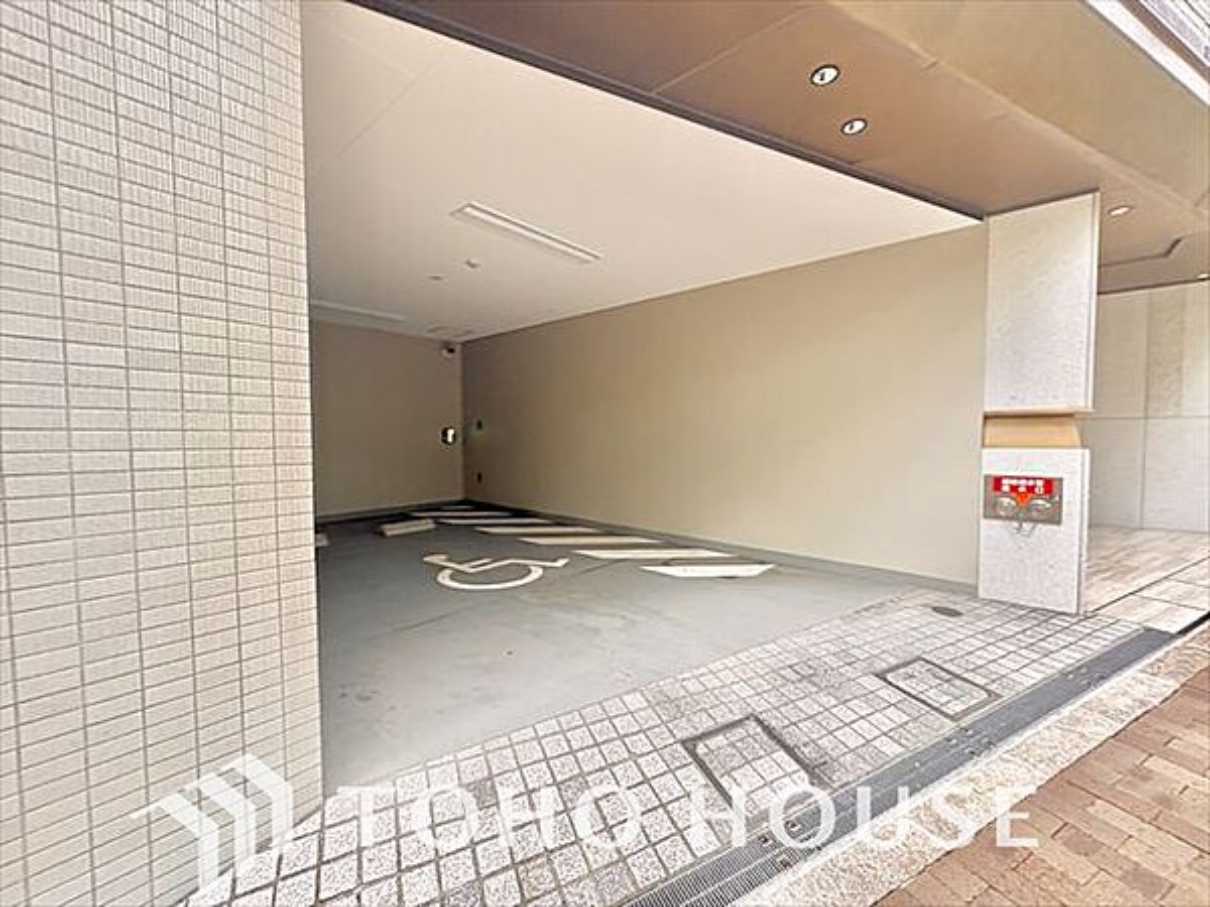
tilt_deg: -0.3
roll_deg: -0.4
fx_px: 489
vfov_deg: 85.7
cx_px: 605
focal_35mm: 14
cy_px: 454
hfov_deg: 102.1
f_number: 2.2
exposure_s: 1/80
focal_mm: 2.22
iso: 250
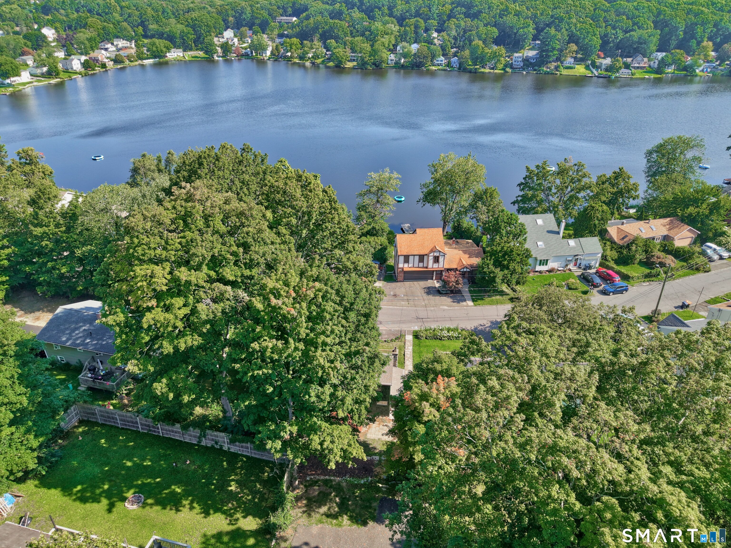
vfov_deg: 56.8
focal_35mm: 24
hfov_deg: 71.6
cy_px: 274
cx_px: 366
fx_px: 507
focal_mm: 8.7
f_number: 1.8
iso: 100
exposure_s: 1/400
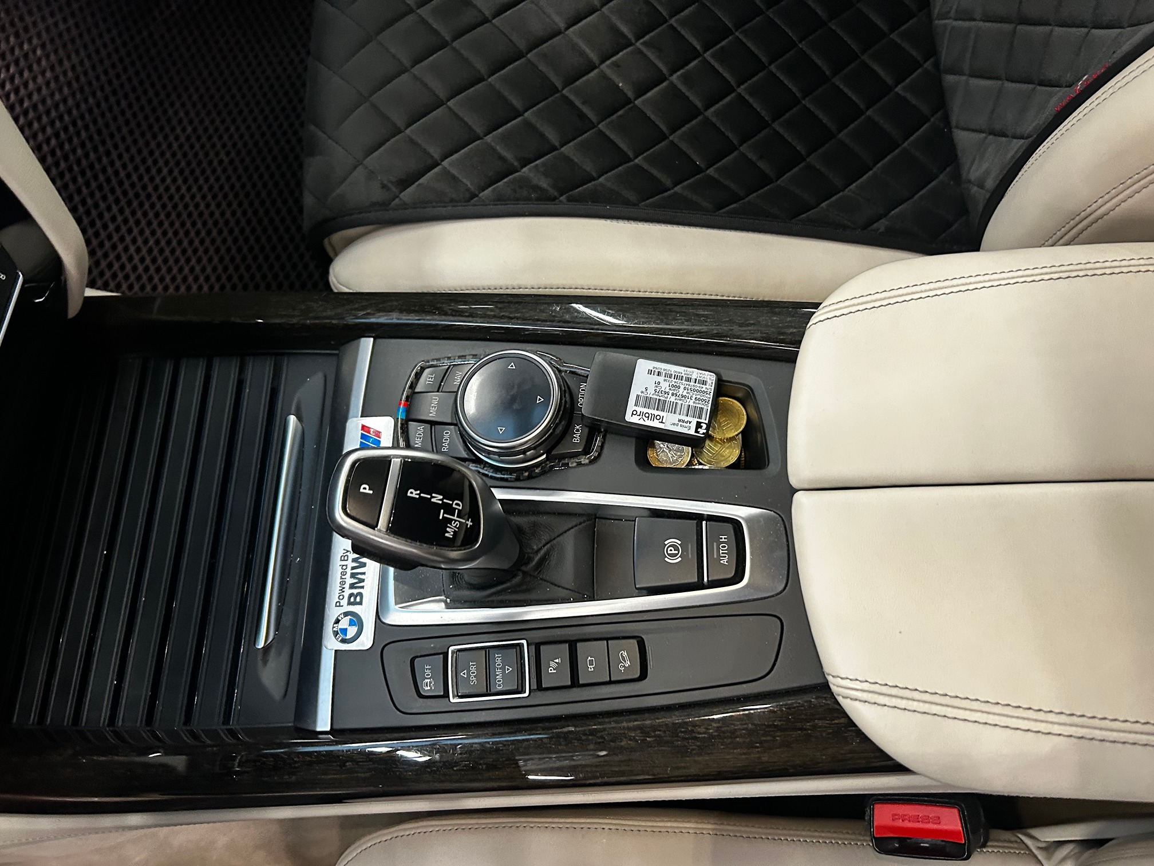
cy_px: 433
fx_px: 867
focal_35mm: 26
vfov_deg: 53.1
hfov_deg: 67.3
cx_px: 577
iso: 250
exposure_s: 1/50
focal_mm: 5.7
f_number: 1.5
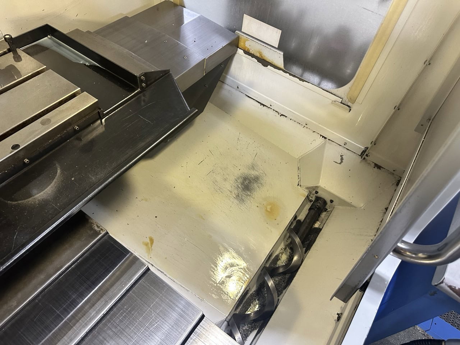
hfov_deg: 71.6
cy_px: 172
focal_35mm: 24
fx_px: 319
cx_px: 230
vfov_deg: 56.8
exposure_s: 1/60
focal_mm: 6.9
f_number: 1.8
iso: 320
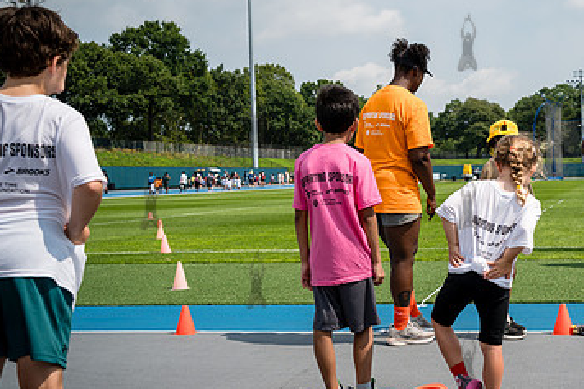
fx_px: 924
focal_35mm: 57
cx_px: 466
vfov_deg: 23.8
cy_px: 200
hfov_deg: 34.0
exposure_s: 1/1000
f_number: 5
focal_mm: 35
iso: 100
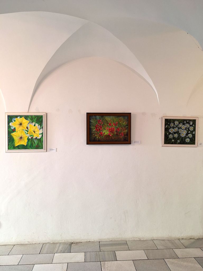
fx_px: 180
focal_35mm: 23
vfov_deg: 73.9
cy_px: 136
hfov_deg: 58.9
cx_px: 102
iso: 64
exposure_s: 1/50
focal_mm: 5.54
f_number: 1.8
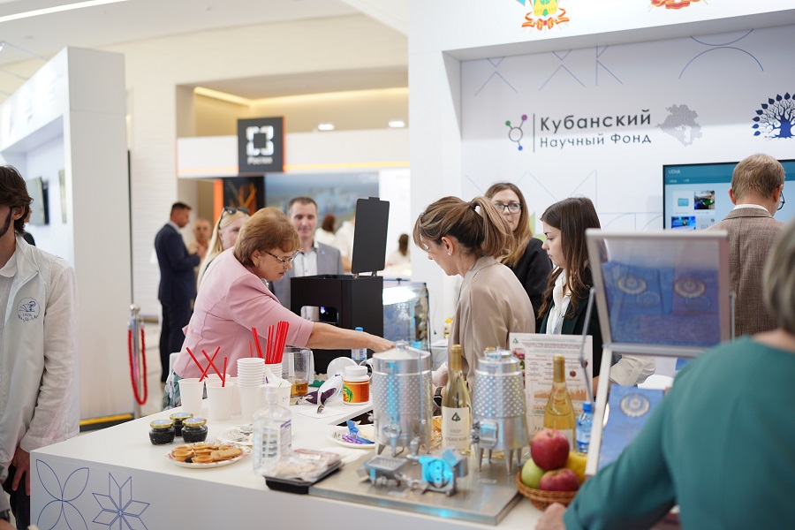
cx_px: 398
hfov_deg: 54.4
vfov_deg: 37.9
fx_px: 773
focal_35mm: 35
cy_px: 265
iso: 200
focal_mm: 35
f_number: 1.4
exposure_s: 1/320
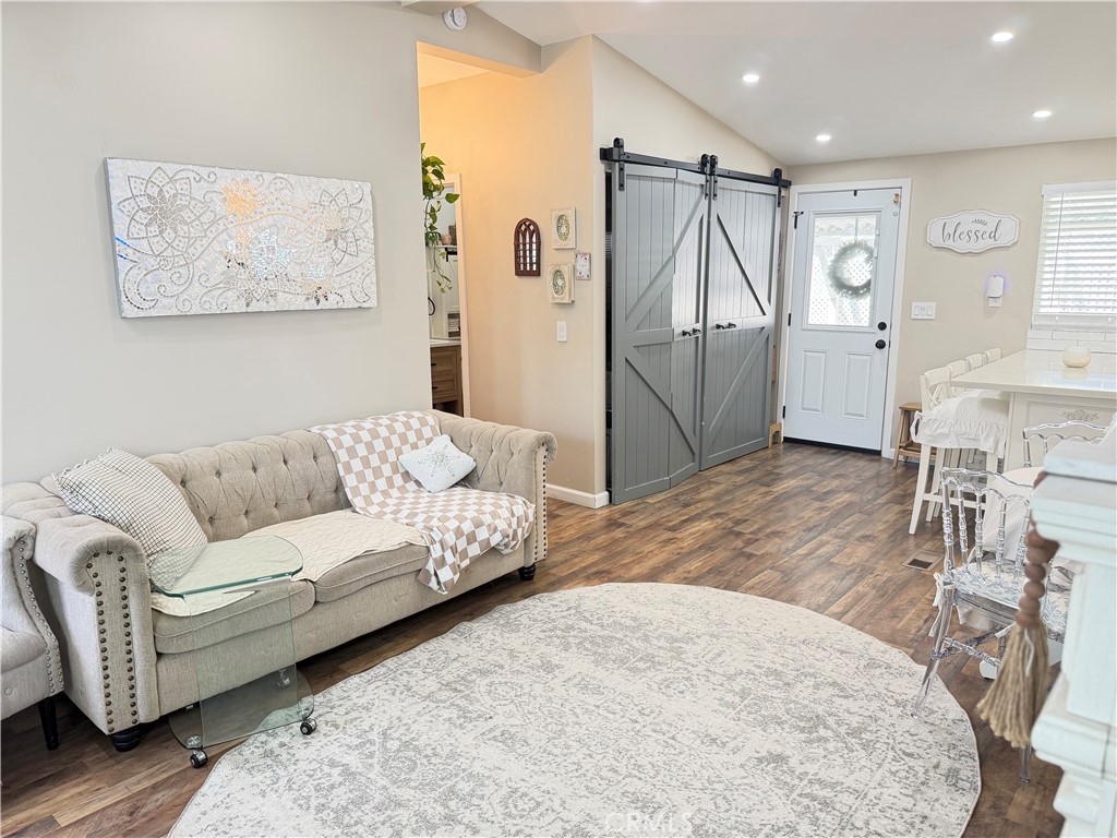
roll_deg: +1.0
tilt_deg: -9.7
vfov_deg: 56.8
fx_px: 774
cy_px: 419
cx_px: 558
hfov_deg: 71.6
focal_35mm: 24
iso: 250
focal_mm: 6.76
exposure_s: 1/60
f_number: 1.78
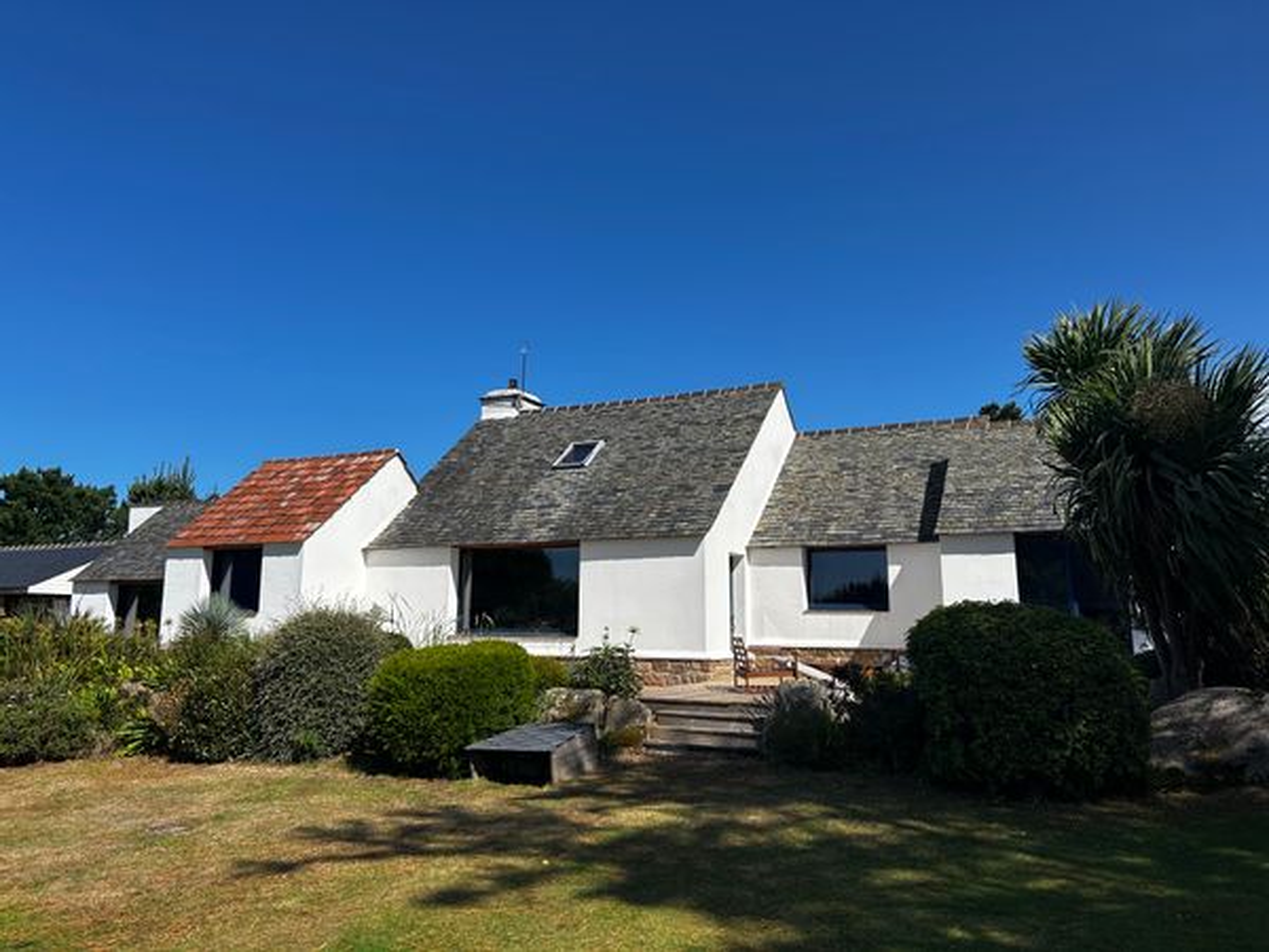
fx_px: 953
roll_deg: -1.7
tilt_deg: +9.7
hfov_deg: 67.3
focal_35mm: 26
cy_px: 476
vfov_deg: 53.1
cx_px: 634
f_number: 1.5
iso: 50
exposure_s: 1/4444
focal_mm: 5.7
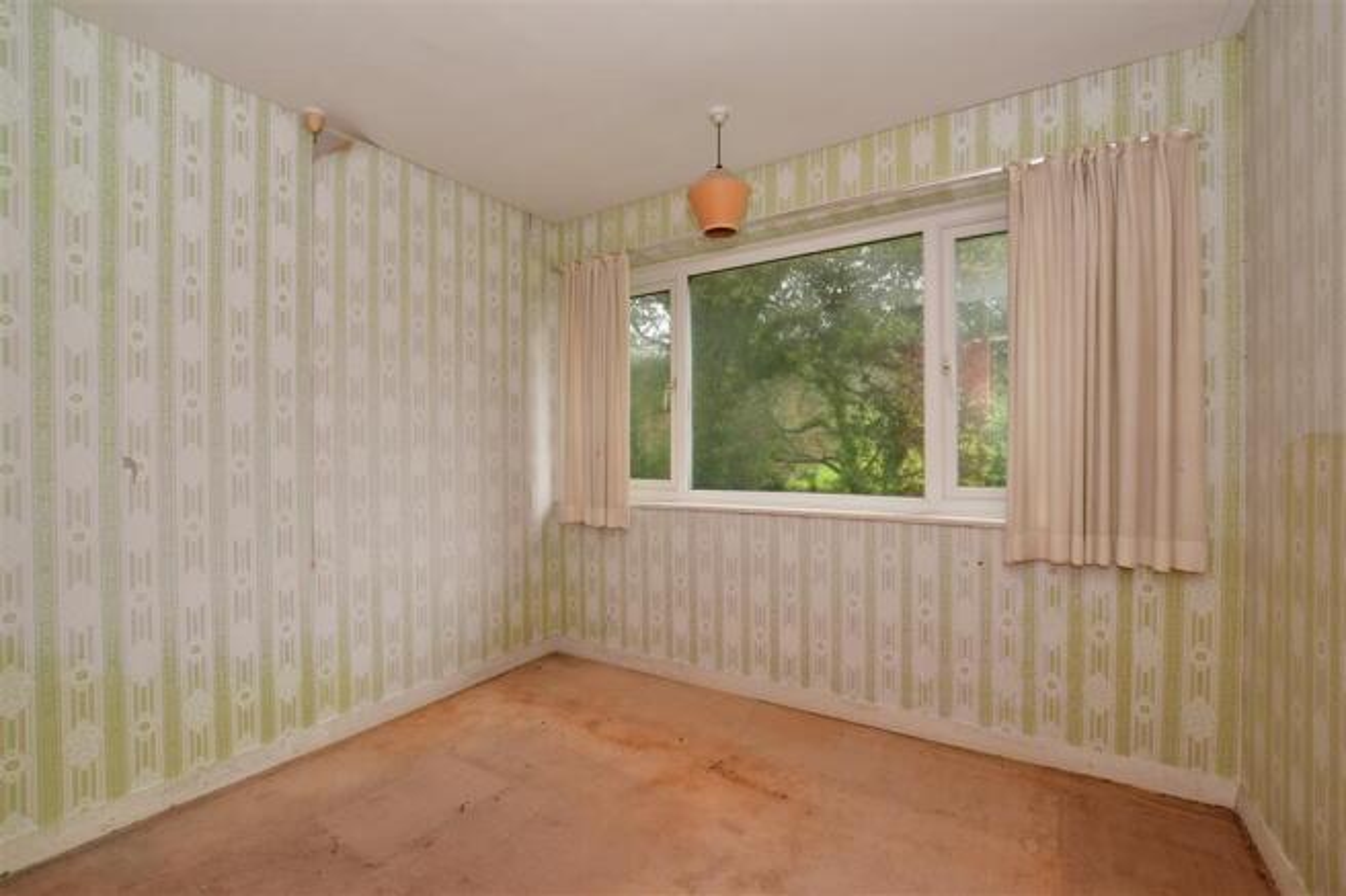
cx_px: 673
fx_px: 561
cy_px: 448
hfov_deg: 100.4
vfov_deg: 77.3
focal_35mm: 15
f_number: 8
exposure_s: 1/13
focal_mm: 10
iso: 200
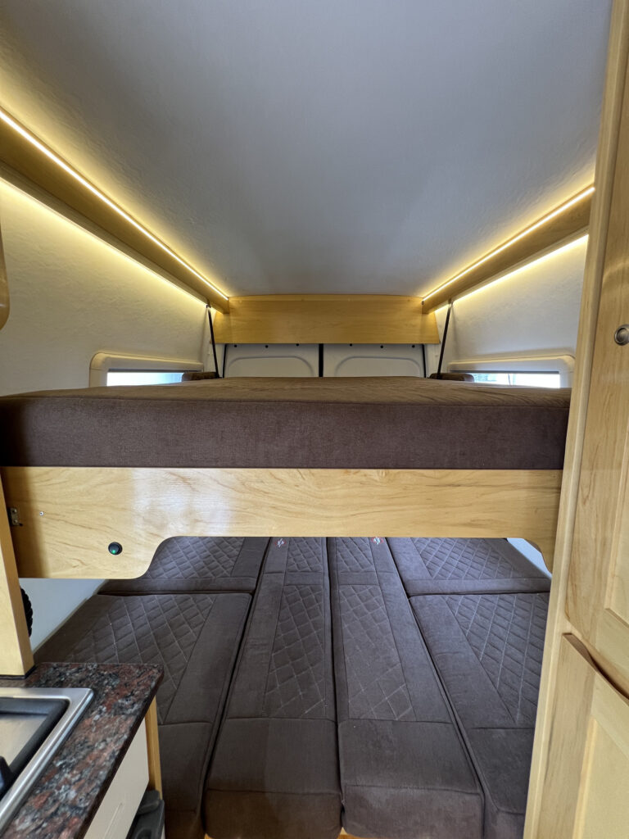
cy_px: 420
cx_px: 314
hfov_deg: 89.9
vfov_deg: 106.2
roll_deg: -1.2
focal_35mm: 13
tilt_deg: -6.7
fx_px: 315
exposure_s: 1/99
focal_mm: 1.57
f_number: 1.8
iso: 125
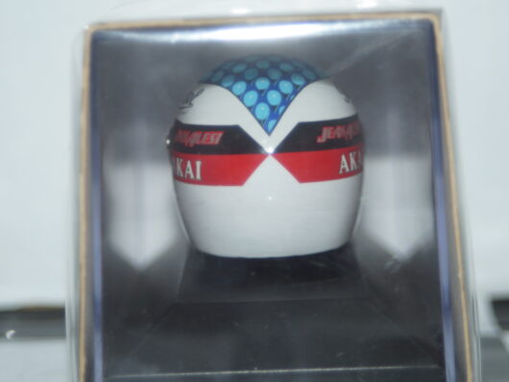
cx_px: 257
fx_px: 1926
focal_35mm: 131
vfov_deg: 11.3
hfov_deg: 15.1
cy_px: 191
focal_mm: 80
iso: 200
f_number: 5.6
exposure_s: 1/60
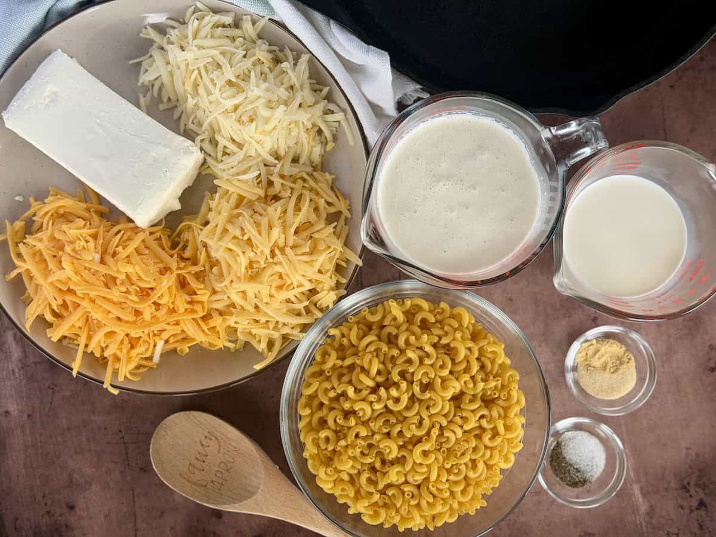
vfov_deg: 30.3
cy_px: 268
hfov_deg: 39.7
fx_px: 993
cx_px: 358
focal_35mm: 48
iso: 64
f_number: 1.8
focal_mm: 6.8
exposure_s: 1/384
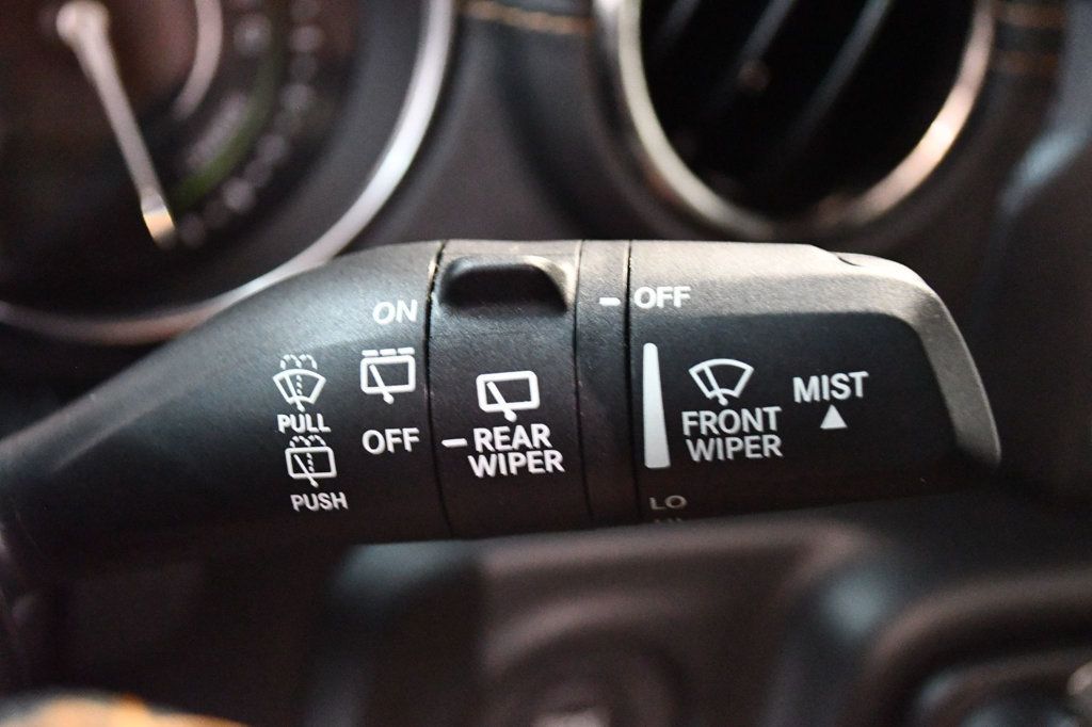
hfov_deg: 38.9
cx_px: 546
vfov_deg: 26.5
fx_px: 1546
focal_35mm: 51
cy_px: 364
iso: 12800
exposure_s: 1/40
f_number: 5
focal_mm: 34
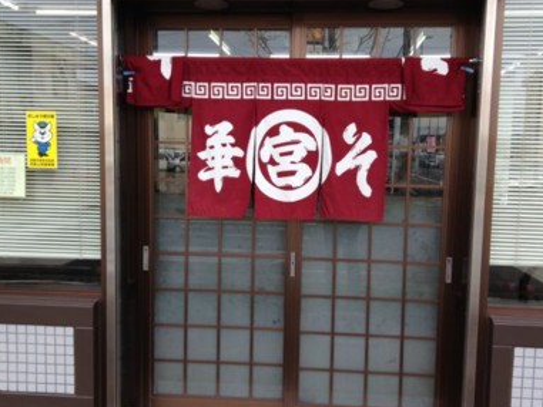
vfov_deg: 36.8
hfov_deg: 47.8
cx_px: 285
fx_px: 612
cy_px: 218
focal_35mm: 39
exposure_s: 1/335
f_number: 2.4
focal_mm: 4.13
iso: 50
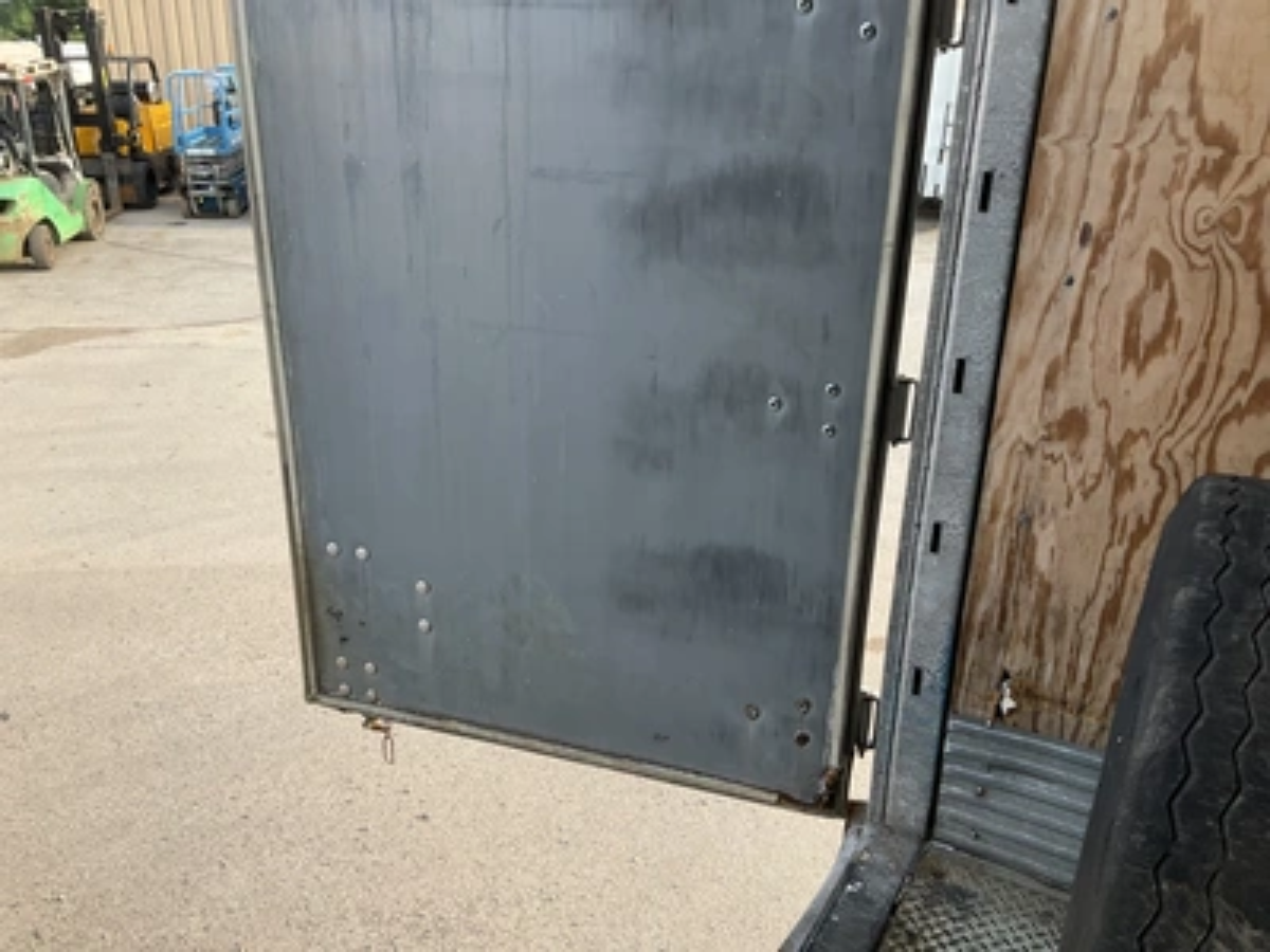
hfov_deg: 61.7
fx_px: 1064
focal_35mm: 29
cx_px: 635
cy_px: 476
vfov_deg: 48.2
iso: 20
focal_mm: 3
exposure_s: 1/197
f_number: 1.8
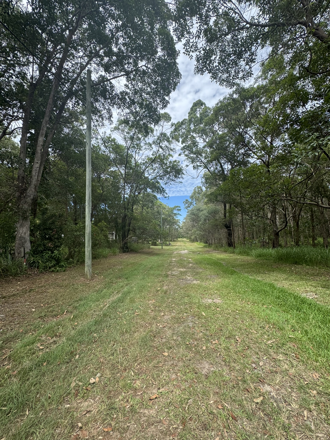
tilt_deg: +4.8
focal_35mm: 14
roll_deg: +0.9
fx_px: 178
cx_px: 165
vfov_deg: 102.1
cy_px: 220
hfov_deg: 85.7
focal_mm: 2.22
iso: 50
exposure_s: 1/831
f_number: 2.2
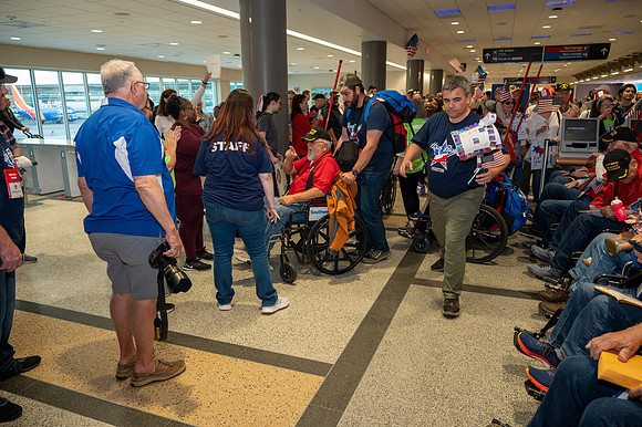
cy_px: 214
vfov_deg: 48.7
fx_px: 472
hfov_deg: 68.4
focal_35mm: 26
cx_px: 321
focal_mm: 26.5
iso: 1400
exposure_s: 1/60
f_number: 4.5
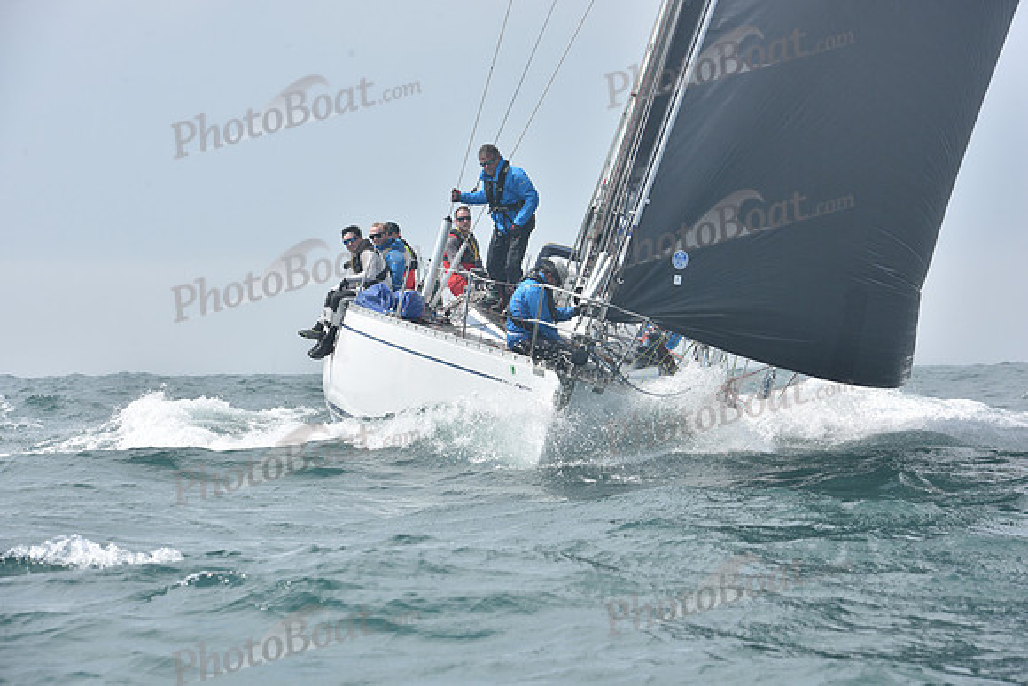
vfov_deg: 9.5
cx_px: 514
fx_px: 4141
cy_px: 343
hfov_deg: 14.2
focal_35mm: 145
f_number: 10
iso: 320
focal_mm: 145
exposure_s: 1/800
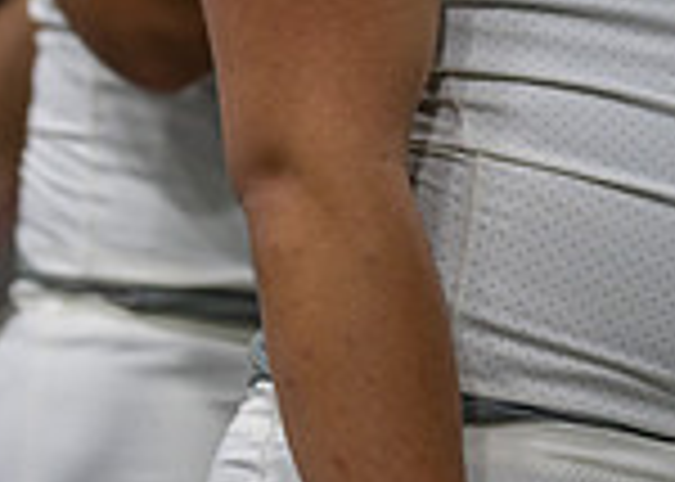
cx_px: 504
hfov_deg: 3.7
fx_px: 10482
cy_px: -369
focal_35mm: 547
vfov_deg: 2.6
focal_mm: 135
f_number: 2
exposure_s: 1/640
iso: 400
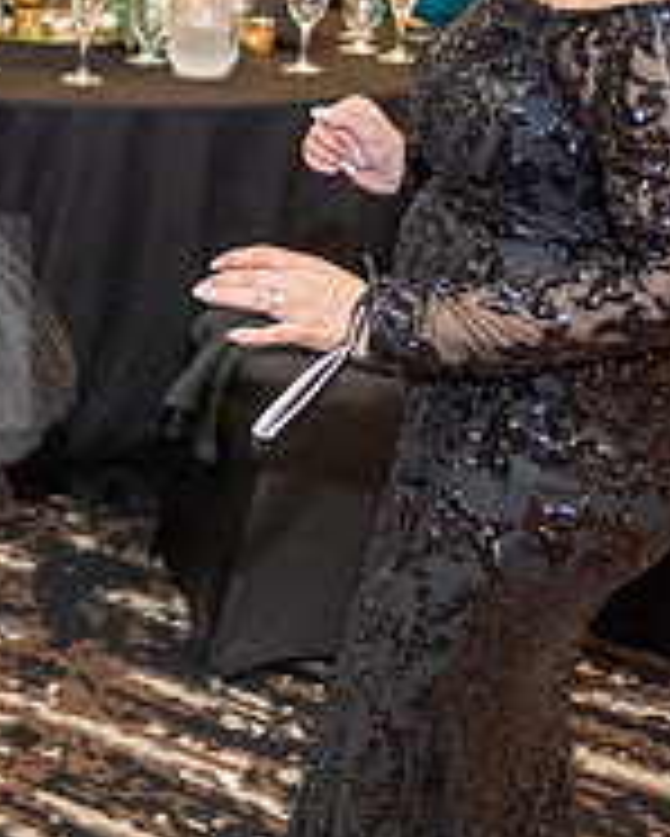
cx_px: -351
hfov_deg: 16.9
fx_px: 2031
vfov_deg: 23.2
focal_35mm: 82
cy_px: 322
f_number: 2.8
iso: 1600
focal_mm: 28
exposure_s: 1/250
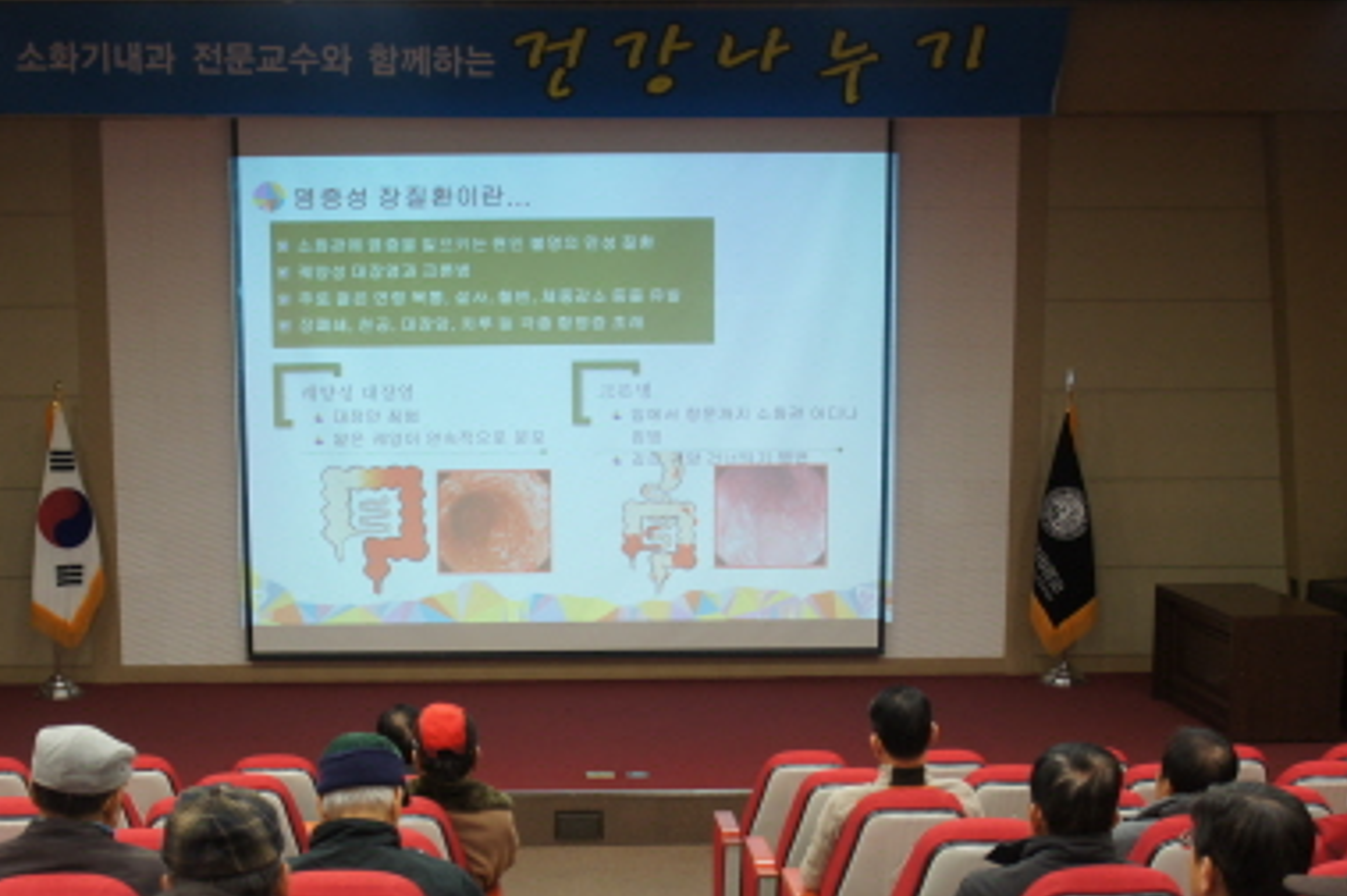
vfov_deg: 24.7
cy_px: 700
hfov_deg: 36.8
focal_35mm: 54
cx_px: 558
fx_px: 2019
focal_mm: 22
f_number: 4
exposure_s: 1/25
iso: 400
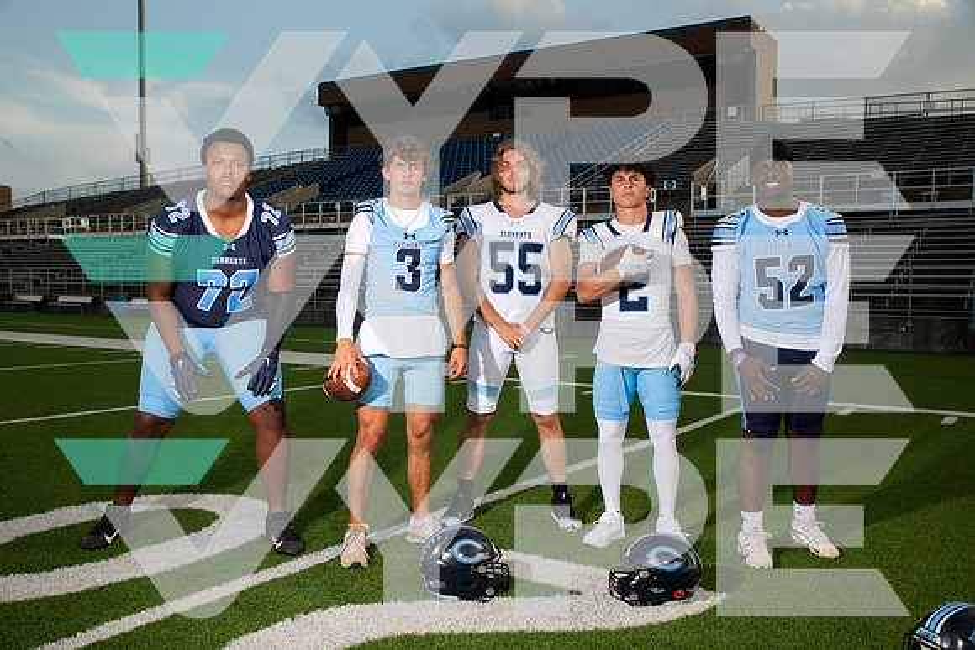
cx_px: 488
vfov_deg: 38.9
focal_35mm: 34
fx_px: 921
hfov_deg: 55.8
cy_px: 325
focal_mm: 34
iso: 160
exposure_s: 1/320
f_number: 7.1
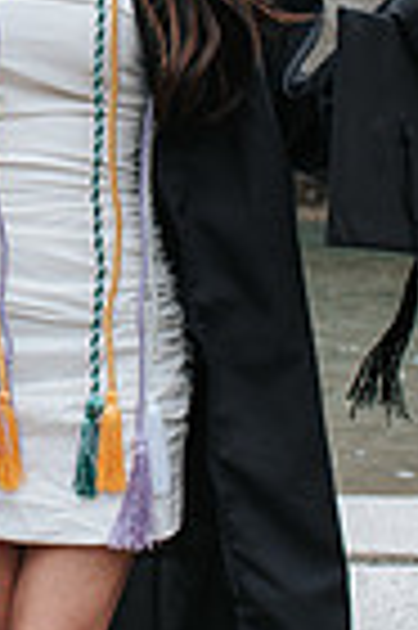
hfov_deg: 8.0
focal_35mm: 169
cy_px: 81
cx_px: -129
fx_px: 2950
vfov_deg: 12.1
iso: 180
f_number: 3.5
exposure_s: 1/800
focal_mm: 35
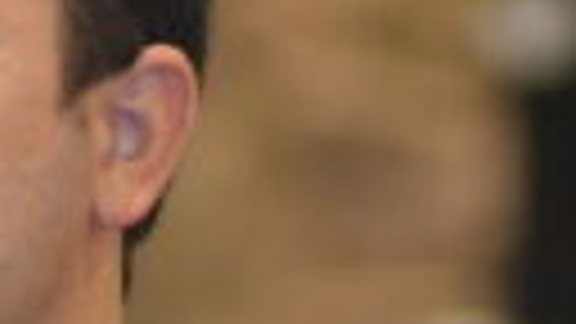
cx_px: -405
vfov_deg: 0.8
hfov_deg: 1.4
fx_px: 24391
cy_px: 774
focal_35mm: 1597
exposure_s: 1/160
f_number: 3.5
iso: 2000
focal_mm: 170
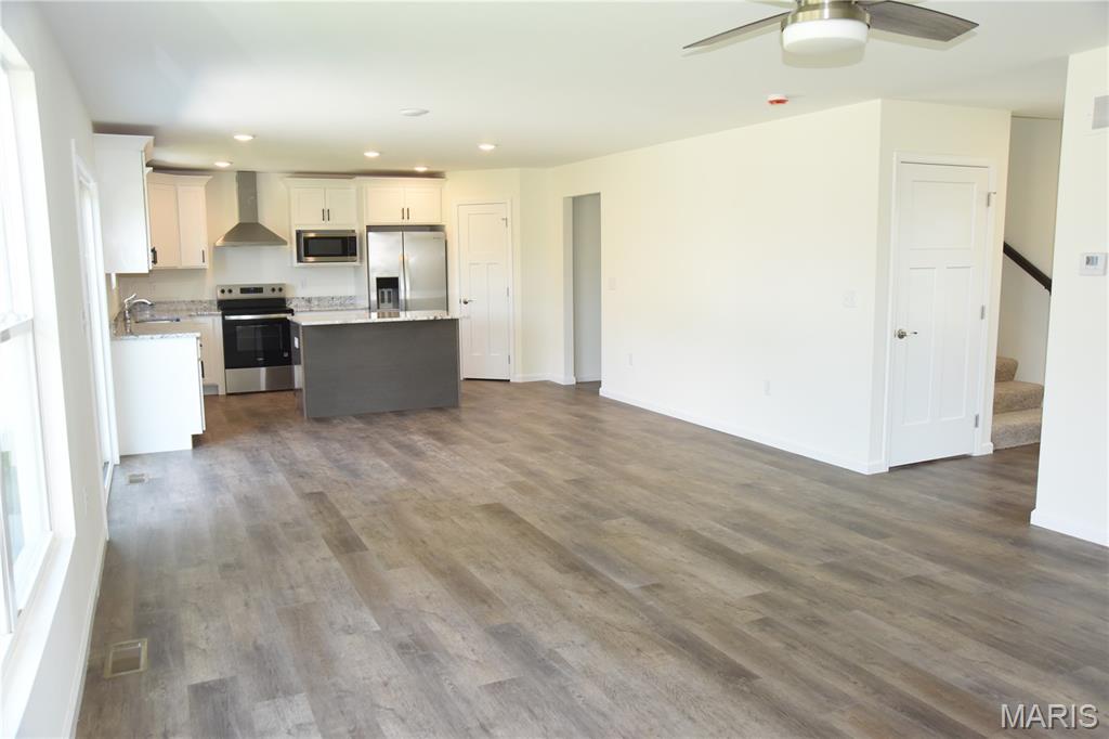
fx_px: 862
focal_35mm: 28
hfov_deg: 65.5
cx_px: 554
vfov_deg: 46.4
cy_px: 370
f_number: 6.3
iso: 2000
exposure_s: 1/250
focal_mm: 28
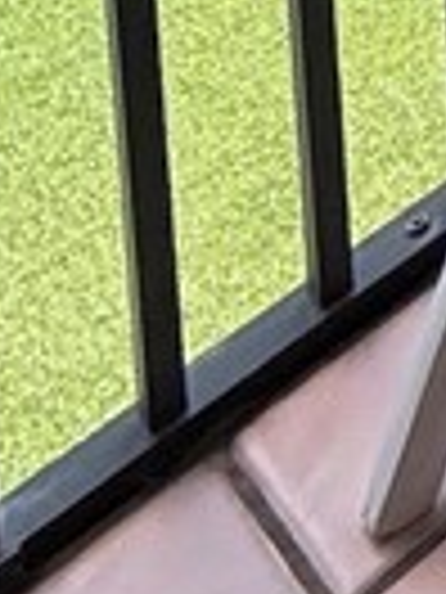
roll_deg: -0.6
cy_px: -1287
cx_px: 1532
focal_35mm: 109
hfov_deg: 9.2
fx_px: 1873
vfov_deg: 10.6
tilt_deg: -4.9
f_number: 2.2
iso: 64
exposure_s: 1/590
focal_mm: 2.22
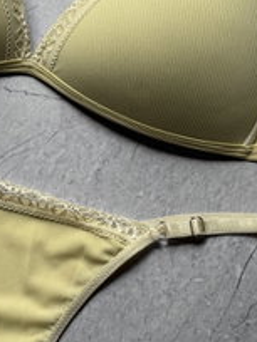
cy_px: 148
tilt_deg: -79.7
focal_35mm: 68
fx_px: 673
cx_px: 71
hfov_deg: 21.5
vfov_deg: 28.5
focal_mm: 5.96
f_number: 1.6
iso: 125
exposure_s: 1/108
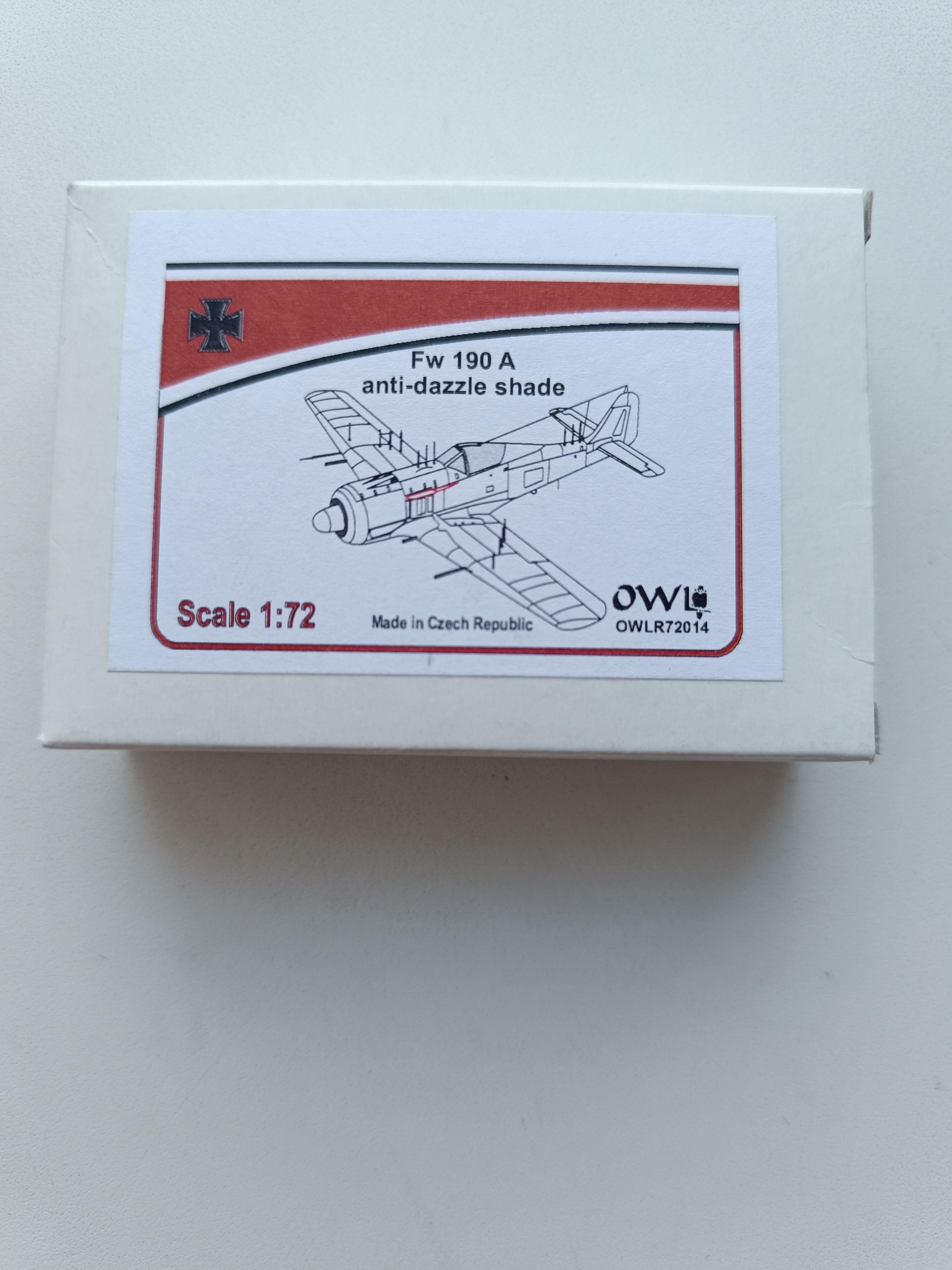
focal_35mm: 24
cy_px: 635
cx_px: 476
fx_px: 880
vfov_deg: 71.6
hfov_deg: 56.8
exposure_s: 1/100
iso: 174
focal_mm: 6.14
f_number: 1.65
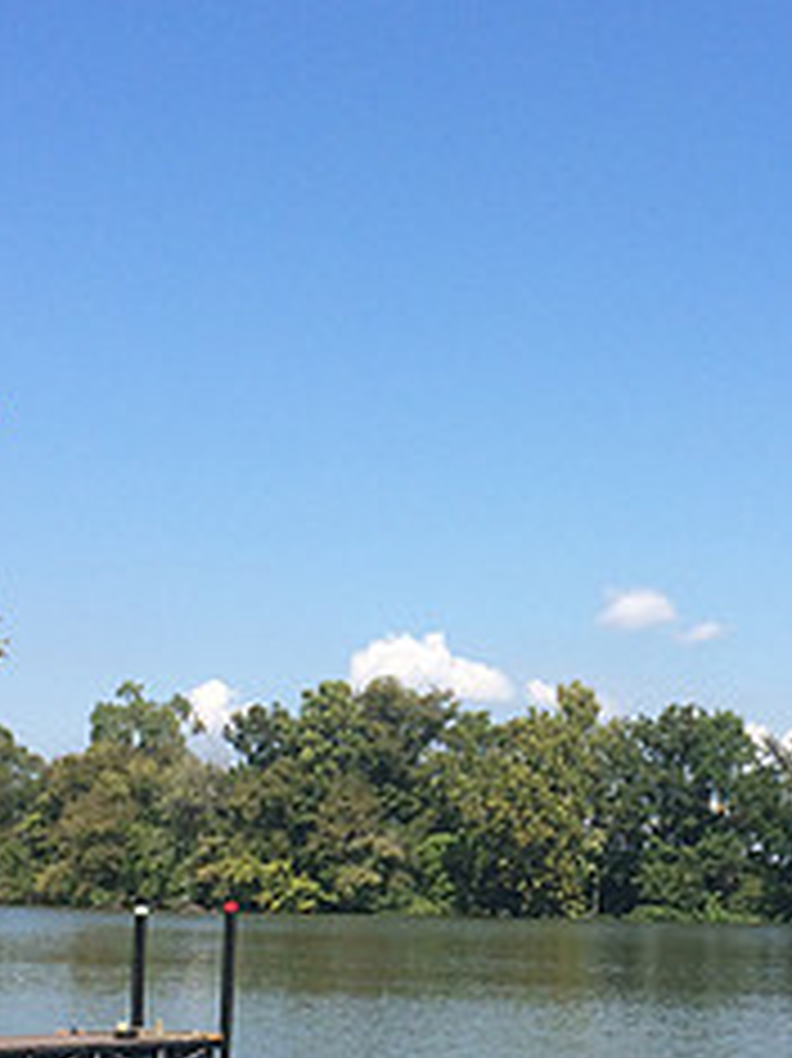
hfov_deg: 19.8
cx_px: 529
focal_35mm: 74
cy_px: 612
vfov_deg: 26.3
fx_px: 2260
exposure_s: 1/2053
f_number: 2.2
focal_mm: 4.12
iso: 32
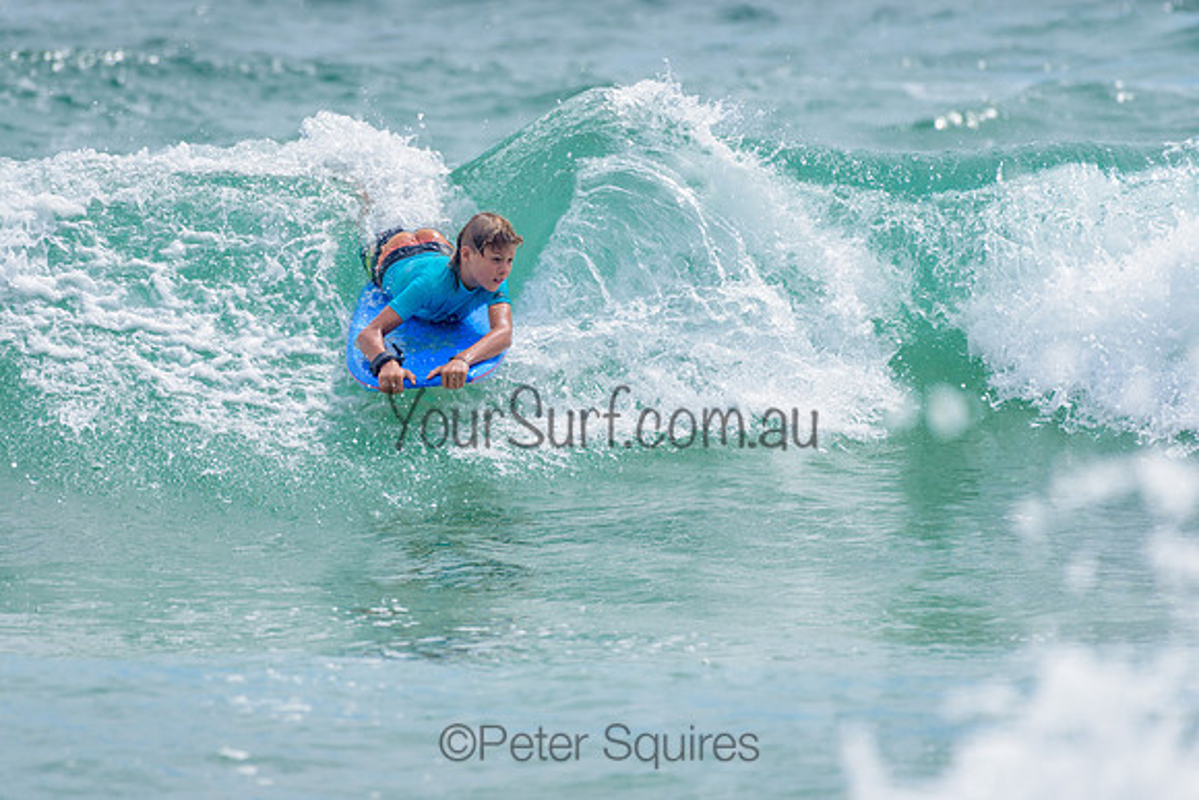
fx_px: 20406
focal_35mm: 613
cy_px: 310
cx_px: 465
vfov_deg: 2.2
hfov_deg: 3.4
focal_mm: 500
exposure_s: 1/2000
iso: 160
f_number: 5.6
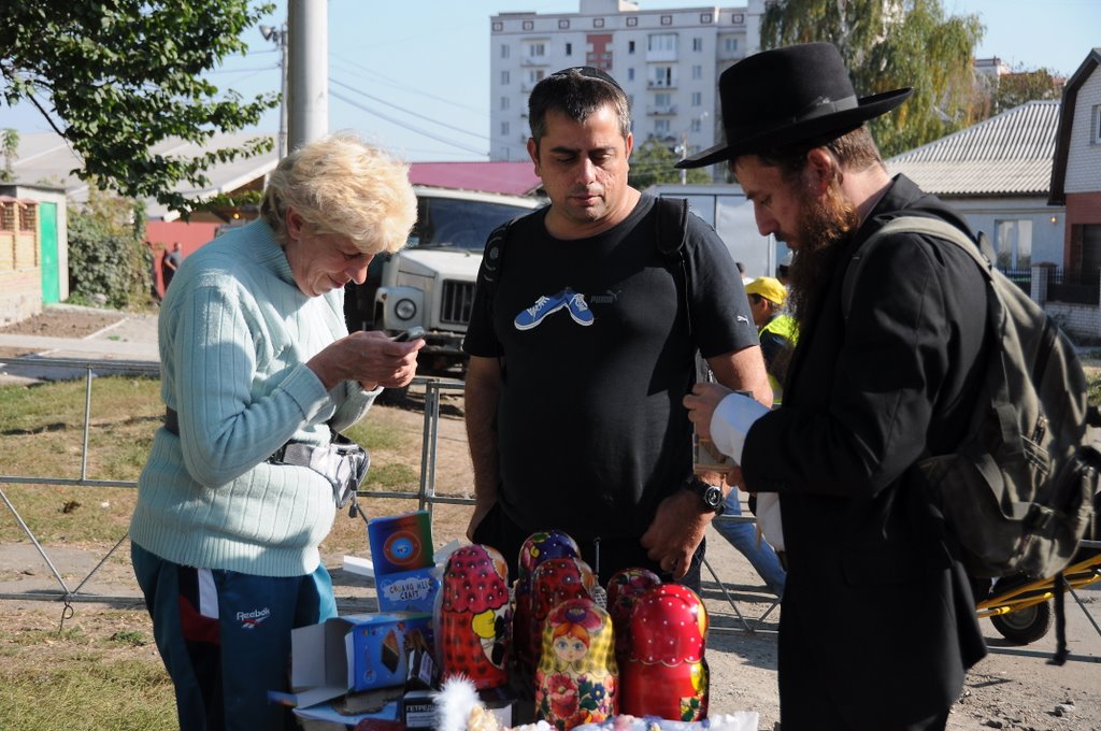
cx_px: 550
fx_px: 1833
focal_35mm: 60
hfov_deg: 33.4
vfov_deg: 22.6
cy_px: 366
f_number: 5.6
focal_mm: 40
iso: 250
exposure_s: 1/1000
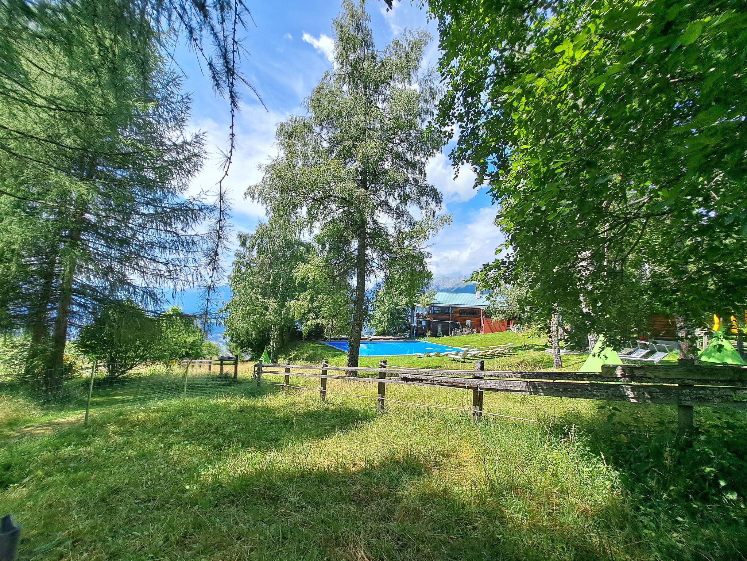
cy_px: 280
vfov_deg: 89.9
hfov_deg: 106.2
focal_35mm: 13
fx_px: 281
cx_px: 374
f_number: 2.2
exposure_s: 1/1013
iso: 50
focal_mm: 1.74
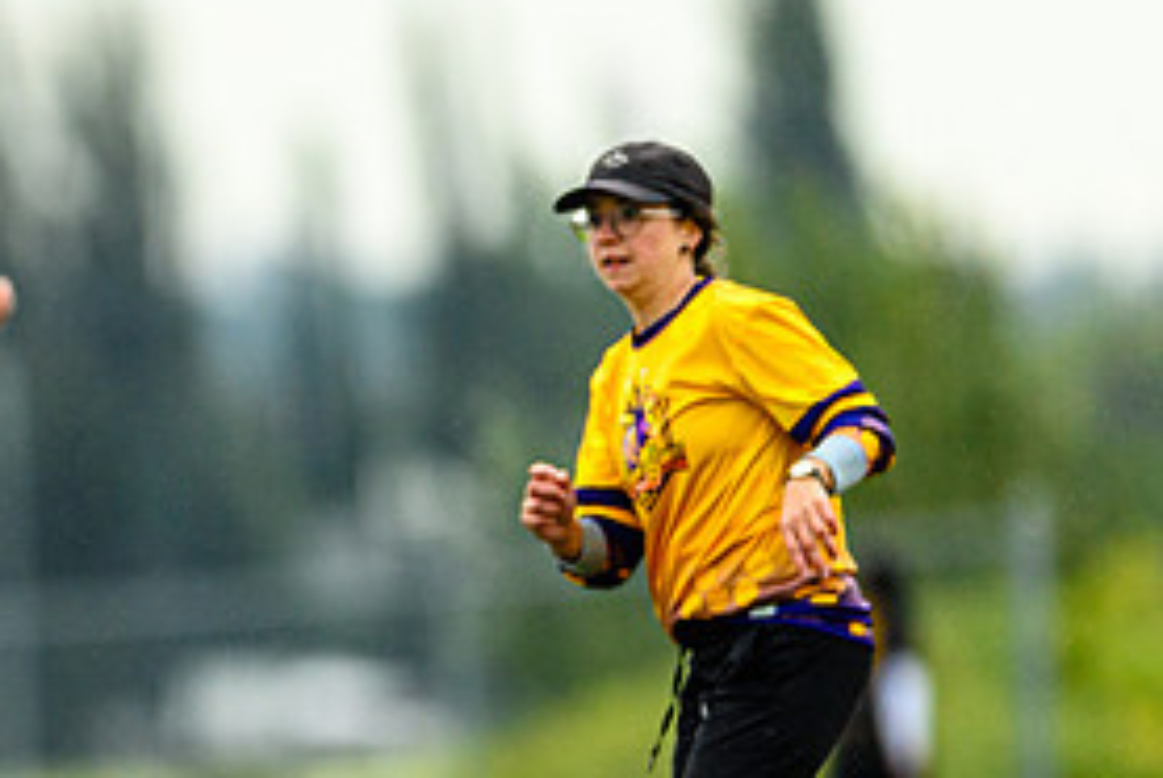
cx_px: -559
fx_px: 46406
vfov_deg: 1.0
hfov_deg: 1.4
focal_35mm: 1435
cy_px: 905
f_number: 3.2
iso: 250
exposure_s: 1/1250
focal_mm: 400
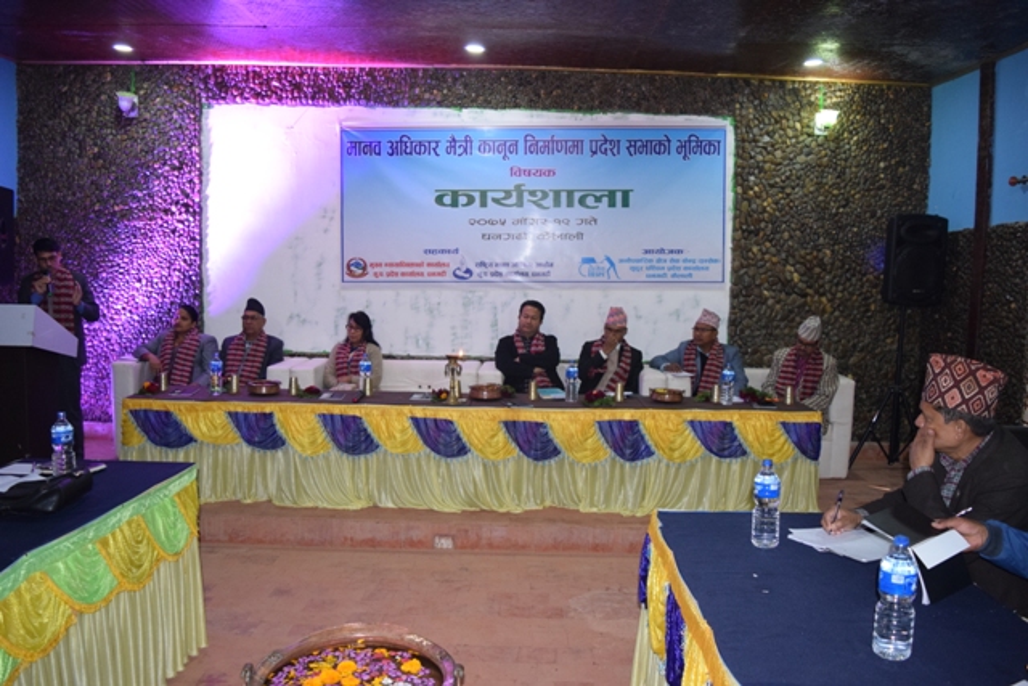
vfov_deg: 48.0
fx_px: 771
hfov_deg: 67.4
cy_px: 343
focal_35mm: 27
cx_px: 514
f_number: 3.5
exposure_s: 1/60
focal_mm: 18
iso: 2000
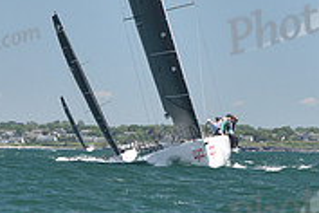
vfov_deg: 3.4
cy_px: -60
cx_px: 135
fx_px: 3544
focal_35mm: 400
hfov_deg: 5.2
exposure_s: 1/800
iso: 320
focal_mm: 122
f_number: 5
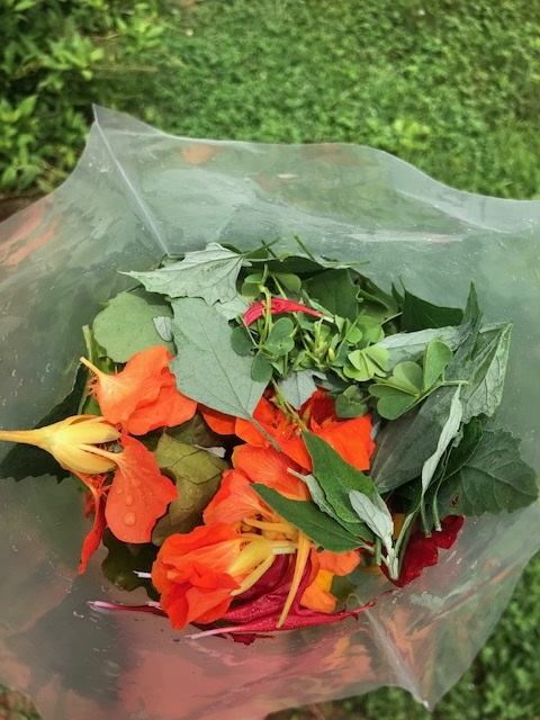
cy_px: 360
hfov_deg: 49.7
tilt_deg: -61.7
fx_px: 582
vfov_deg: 63.4
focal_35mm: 28
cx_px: 270
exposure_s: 1/921
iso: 20
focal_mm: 3.99
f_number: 1.8
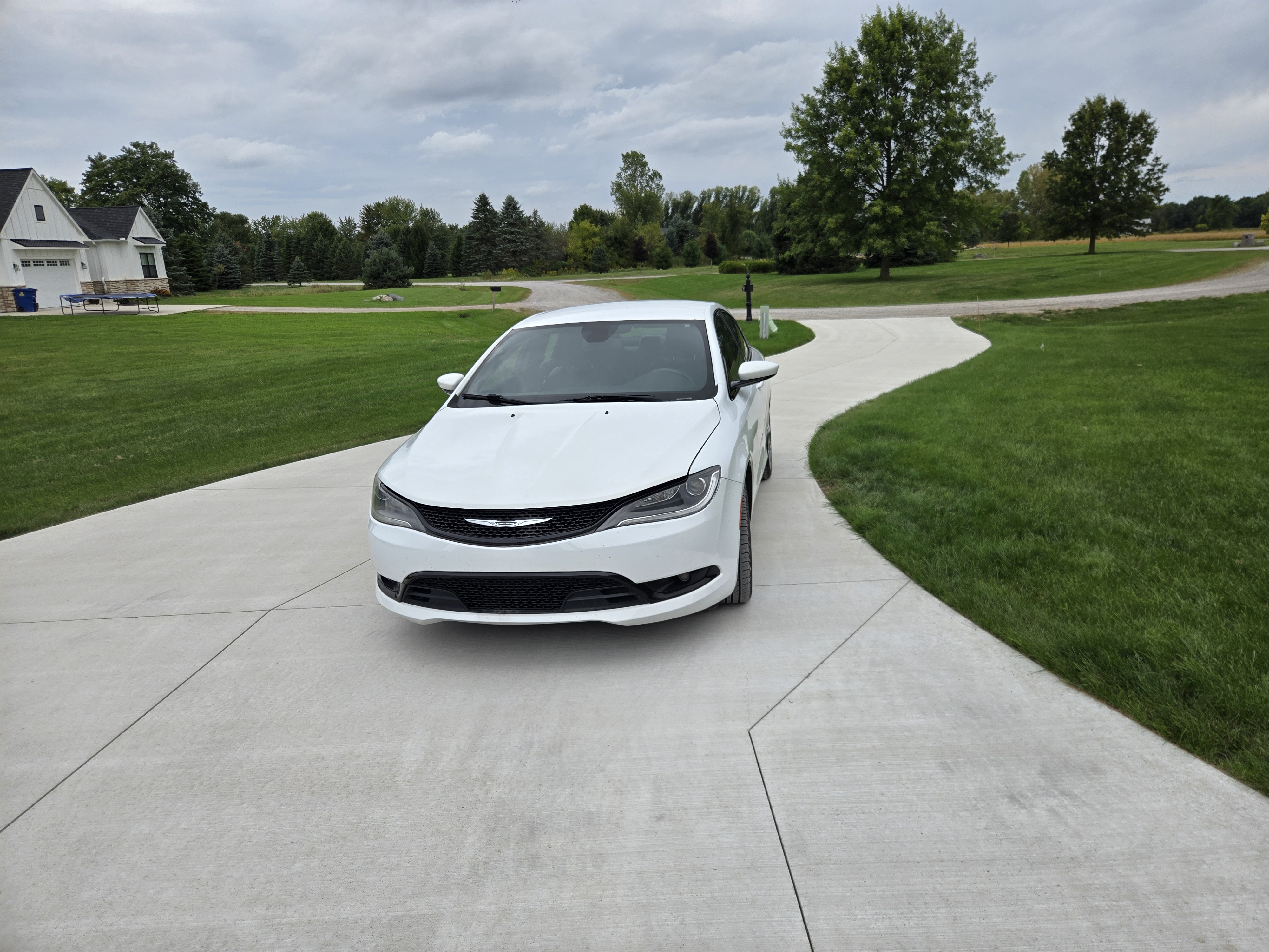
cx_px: 634
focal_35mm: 23
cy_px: 476
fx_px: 843
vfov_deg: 58.9
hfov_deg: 73.9
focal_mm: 5.4
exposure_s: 1/834
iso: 25
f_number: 1.8
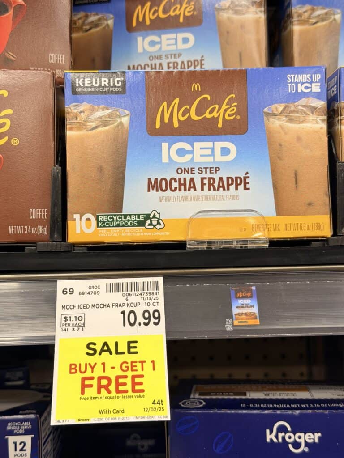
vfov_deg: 39.7
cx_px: 172
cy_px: 229
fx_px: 636
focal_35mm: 48
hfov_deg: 30.3
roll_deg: +1.0
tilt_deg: +0.8
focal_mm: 6.76
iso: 64
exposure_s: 1/60
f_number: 1.78
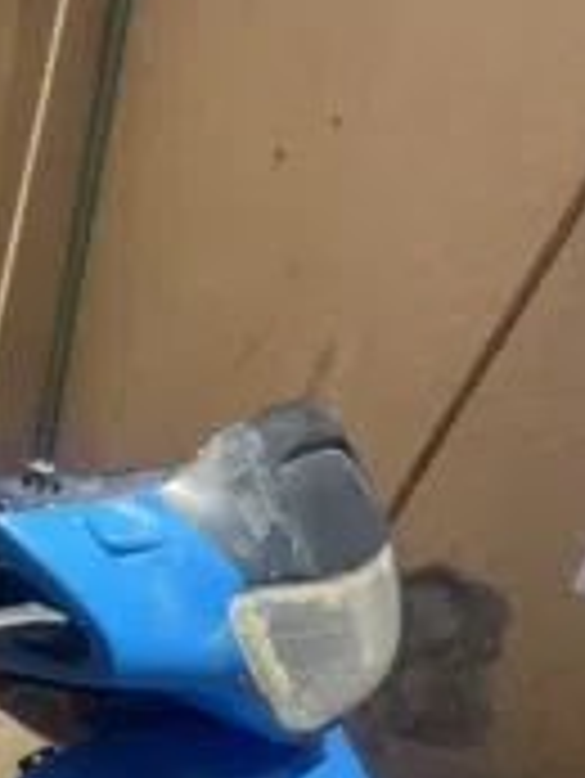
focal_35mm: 60
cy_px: 854
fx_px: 1350
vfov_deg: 29.1
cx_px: -63
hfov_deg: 23.0
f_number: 1.5
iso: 50
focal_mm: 5.7
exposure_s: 1/2695
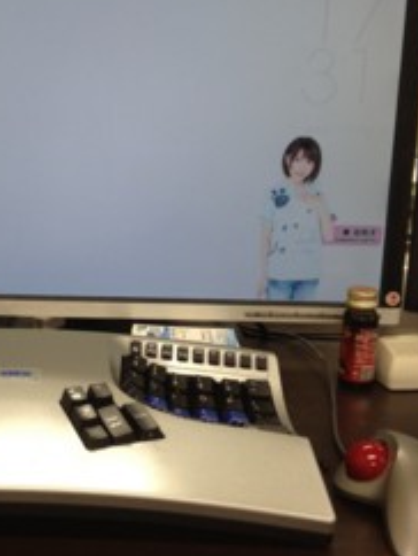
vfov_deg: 29.8
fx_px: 1045
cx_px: 46
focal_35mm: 65
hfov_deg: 22.1
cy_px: 253
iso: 80
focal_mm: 4.28
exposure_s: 1/40
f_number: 2.4
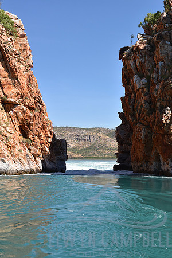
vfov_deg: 43.6
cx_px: 86
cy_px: 129
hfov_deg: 29.9
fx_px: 322
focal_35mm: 45
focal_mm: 30
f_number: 9
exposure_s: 1/320
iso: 200
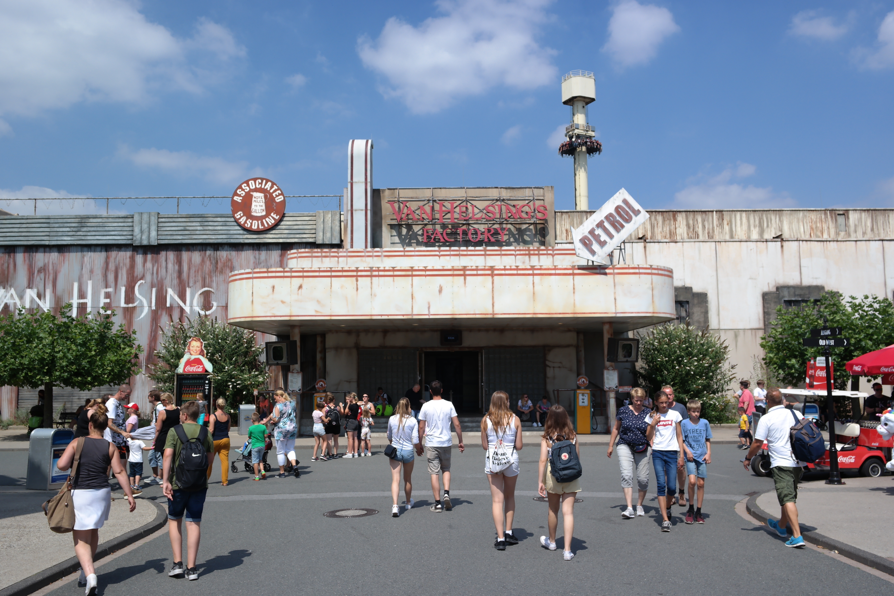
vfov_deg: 43.6
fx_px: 745
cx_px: 447
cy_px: 298
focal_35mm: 30
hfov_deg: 61.9
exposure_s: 1/400
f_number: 7.1
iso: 100
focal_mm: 20
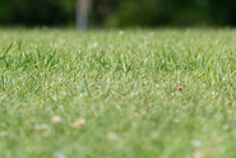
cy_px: -85
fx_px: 7912
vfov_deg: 1.1
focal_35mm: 1205
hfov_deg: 1.7
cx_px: 189
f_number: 6.3
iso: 1250
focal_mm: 385
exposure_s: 1/4000
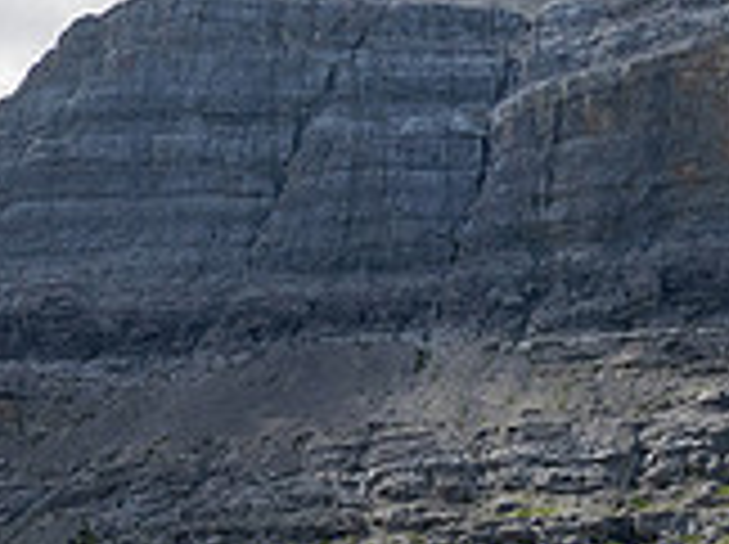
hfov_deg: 22.0
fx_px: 1808
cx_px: 720
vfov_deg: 16.7
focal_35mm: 86
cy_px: 578
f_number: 8
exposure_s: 1/160
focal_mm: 12
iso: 200
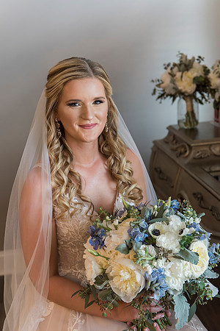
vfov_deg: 34.5
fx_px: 532
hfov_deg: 23.4
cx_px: 110
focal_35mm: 58
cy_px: 166
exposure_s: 1/60
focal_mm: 58
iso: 1000
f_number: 4
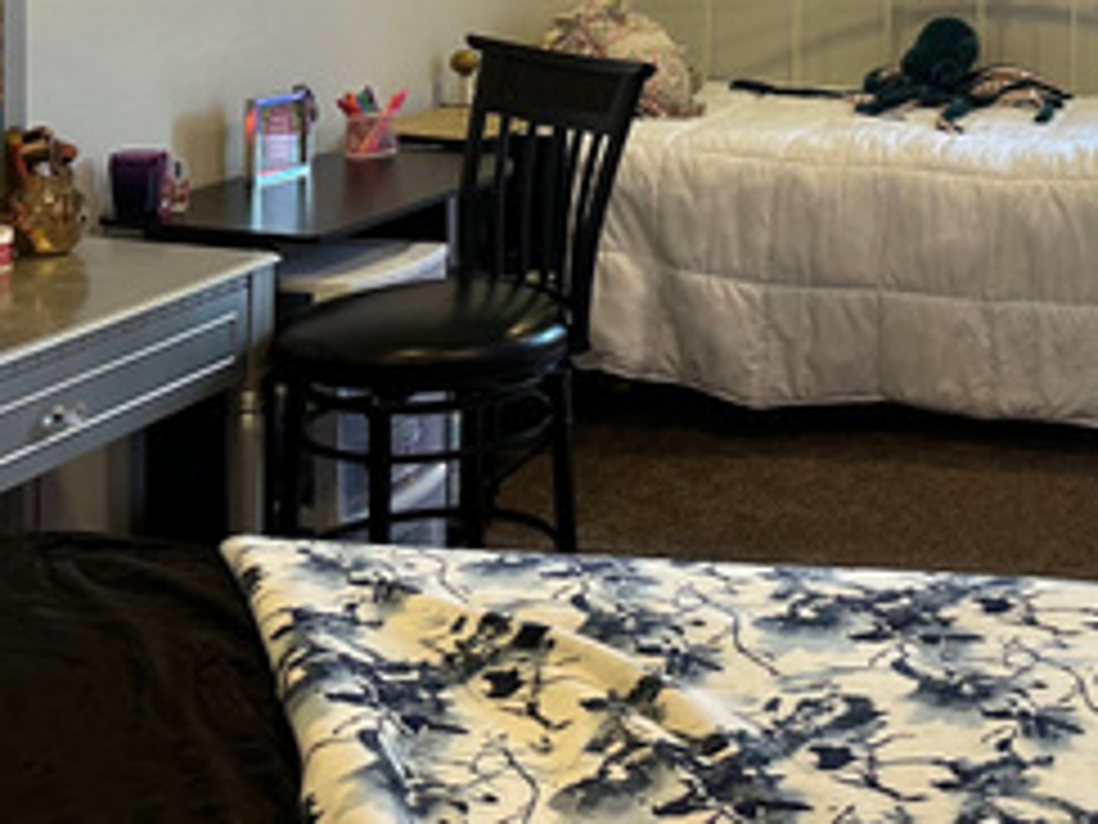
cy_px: -9
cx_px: 1098
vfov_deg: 22.4
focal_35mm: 63
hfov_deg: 28.8
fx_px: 1998
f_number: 1.78
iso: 160
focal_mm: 6.86
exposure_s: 1/60
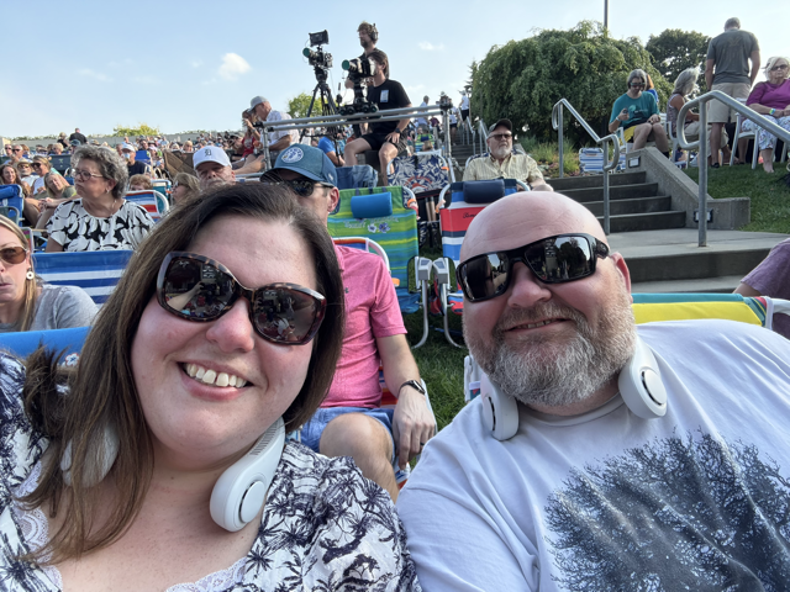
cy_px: 296
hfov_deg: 73.9
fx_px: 525
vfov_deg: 58.9
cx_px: 395
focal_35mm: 23
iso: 50
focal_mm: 2.69
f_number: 1.9
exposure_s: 1/243
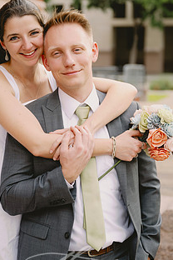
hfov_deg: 16.1
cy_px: 117
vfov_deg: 23.9
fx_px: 613
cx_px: 67
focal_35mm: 85
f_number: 2.8
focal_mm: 59
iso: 400
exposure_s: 1/1250
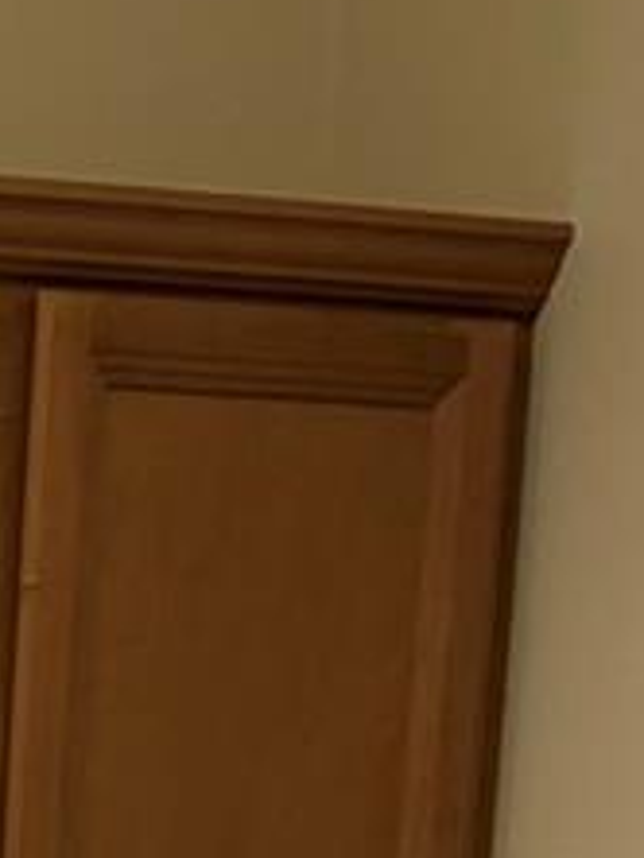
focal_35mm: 141
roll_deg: -2.6
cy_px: 2143
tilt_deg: -10.8
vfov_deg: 11.3
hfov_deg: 9.4
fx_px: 3494
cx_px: -869
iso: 100
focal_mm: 5.96
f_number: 1.6
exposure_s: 1/60
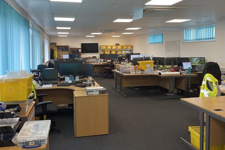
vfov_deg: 42.1
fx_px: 194
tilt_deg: -1.1
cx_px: 99
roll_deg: +1.5
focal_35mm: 31
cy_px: 58
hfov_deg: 60.1
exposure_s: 1/100
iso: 64
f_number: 1.6
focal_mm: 4.2
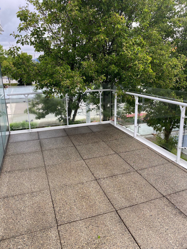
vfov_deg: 67.3
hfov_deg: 53.1
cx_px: 94
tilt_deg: -13.1
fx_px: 187
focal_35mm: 26
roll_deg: +2.0
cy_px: 124
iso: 32
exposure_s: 1/165
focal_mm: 4.25
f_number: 1.8
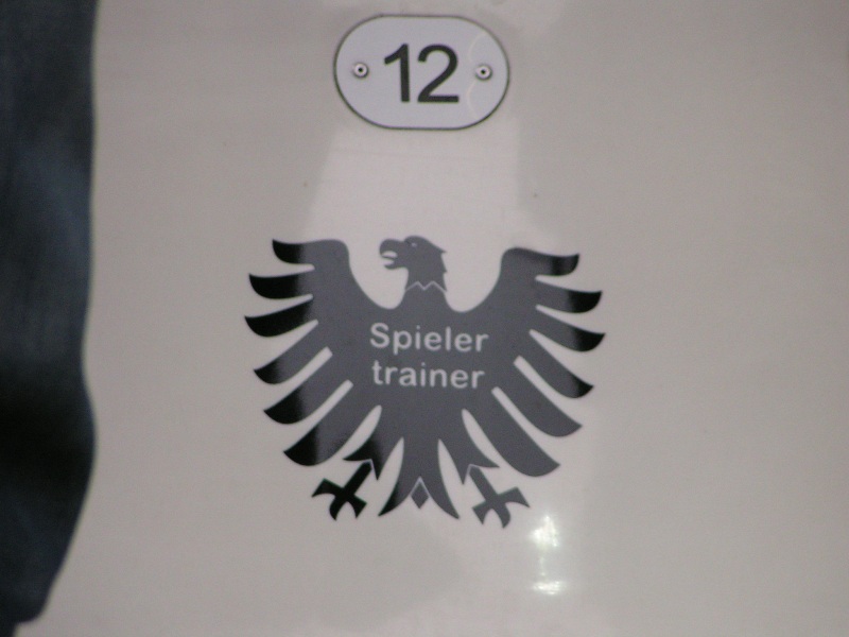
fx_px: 8339
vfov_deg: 4.4
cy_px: 318
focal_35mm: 340
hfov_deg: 5.8
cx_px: 424
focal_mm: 52
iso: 200
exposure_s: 1/250
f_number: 3.5
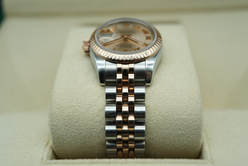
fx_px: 241
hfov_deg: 54.4
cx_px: 124
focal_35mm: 35
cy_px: 83
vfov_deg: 37.9
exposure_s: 1/250
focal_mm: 35
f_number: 5
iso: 400
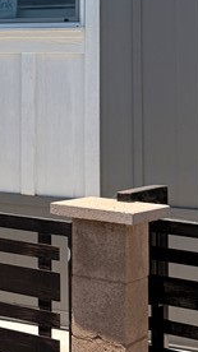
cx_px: -112
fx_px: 906
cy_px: 1
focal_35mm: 97
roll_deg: -1.6
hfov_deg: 11.8
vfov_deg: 21.3
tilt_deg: +6.1
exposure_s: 1/3953
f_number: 1.78
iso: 80
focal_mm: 6.76
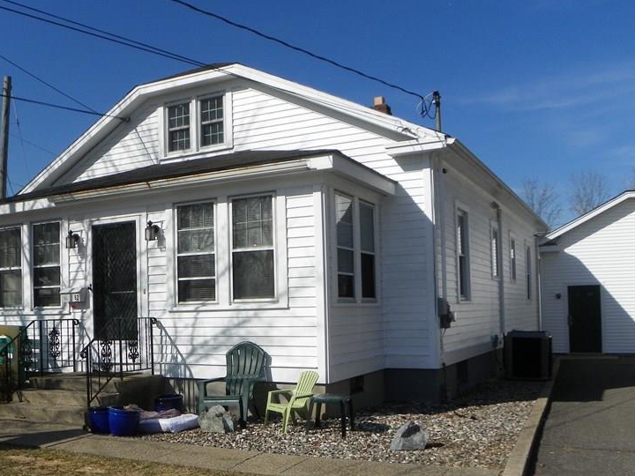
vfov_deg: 38.5
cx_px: 235
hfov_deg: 49.6
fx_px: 679
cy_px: 294
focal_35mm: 37
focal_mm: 4.6
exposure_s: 1/640
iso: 64
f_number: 6.3
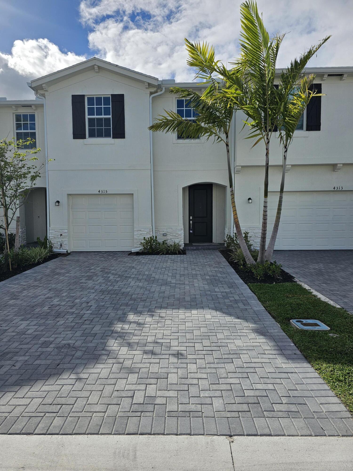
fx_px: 313
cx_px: 176
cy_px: 236
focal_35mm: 23
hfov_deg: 58.9
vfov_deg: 73.9
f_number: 1.7
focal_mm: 6.3
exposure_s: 1/1641
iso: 10
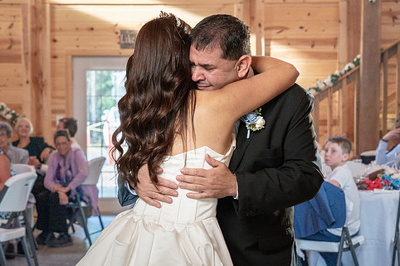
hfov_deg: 20.8
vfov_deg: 13.9
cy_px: 163
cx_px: 165
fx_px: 1088
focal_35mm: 98
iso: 2000
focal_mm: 64
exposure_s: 1/200
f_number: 5.6
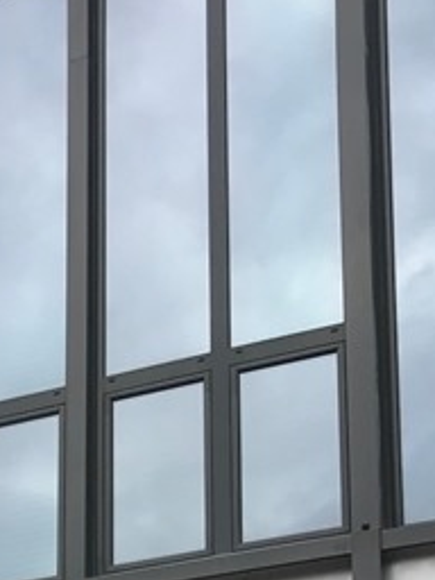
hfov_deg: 12.5
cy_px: 843
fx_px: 1877
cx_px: -238
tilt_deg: +14.7
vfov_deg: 16.2
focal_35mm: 112
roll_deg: -2.0
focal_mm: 3.99
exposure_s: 1/226
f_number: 1.8
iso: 20
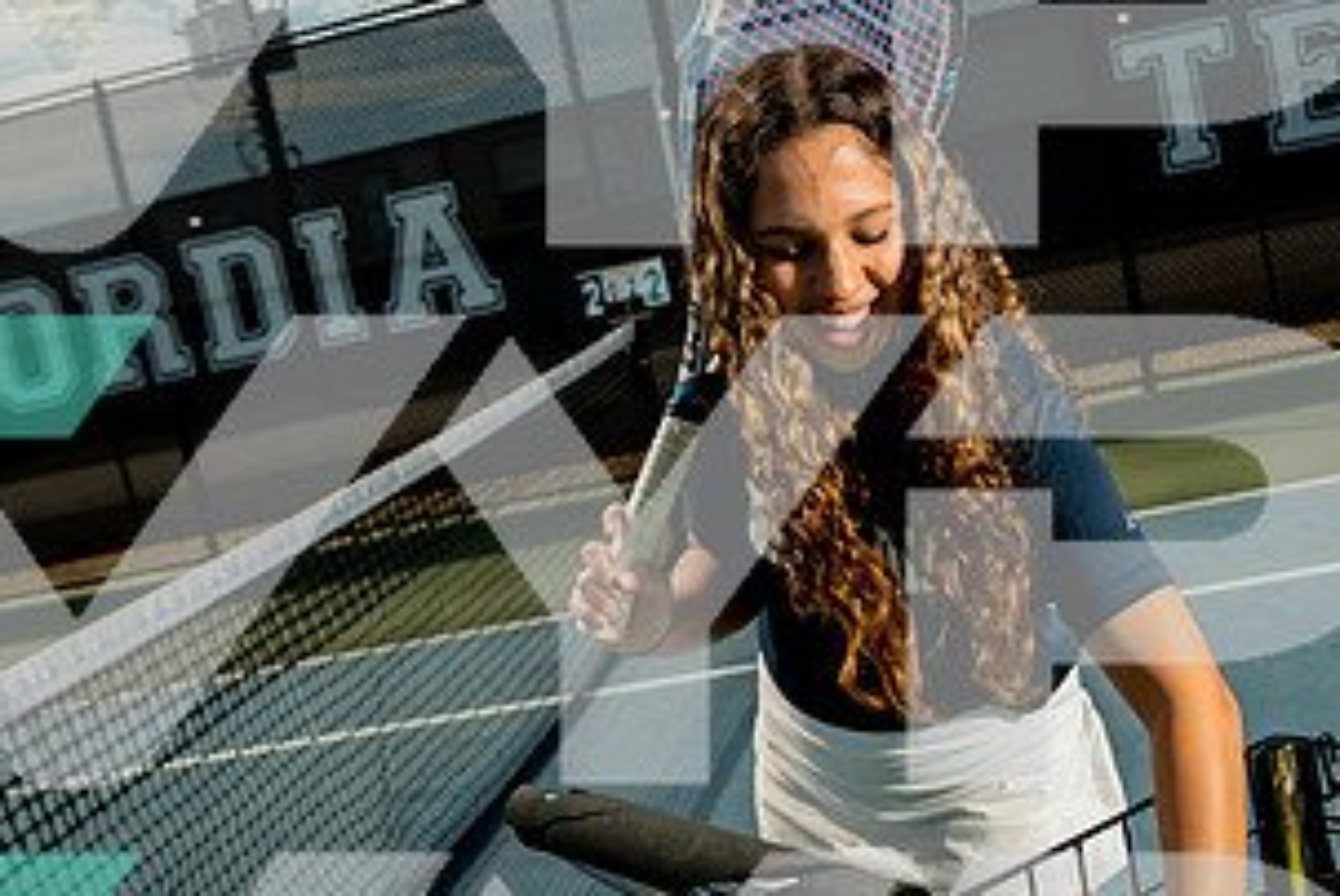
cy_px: 552
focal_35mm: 48
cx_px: 821
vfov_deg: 28.1
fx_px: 1788
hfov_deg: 40.8
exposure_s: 1/250
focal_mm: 25
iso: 100
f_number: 4.5
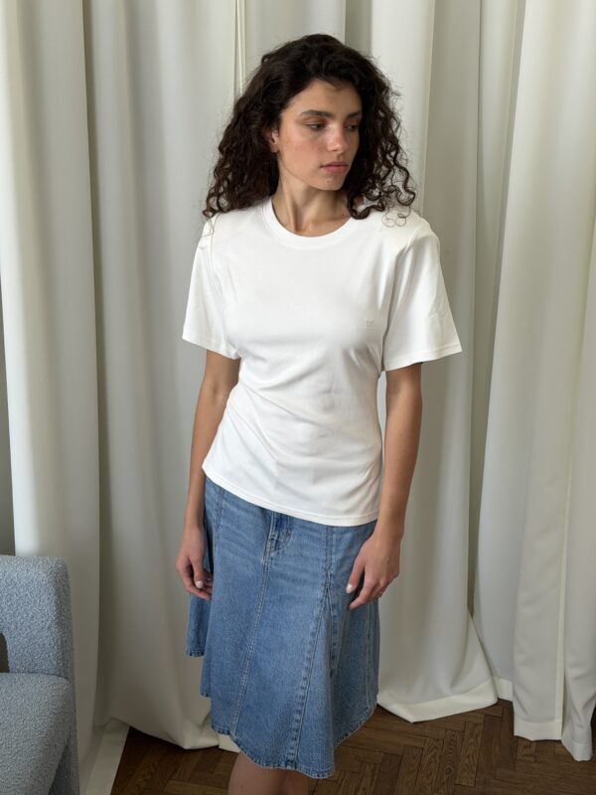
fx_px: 1102
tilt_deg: -20.0
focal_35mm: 48
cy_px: 398
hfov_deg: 30.3
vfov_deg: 39.7
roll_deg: -1.5
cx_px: 298
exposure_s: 1/121
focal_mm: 6.76
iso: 100
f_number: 1.78
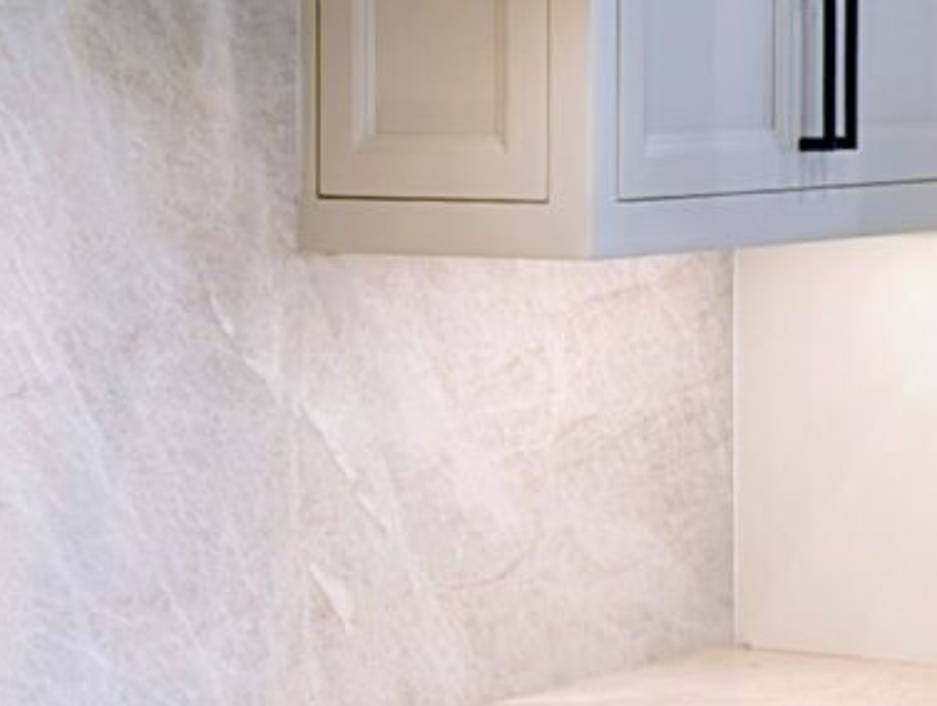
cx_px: 306
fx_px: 4419
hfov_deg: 12.1
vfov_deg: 9.1
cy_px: 204
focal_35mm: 163
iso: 19
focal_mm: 6.9
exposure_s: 1/24
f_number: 1.68
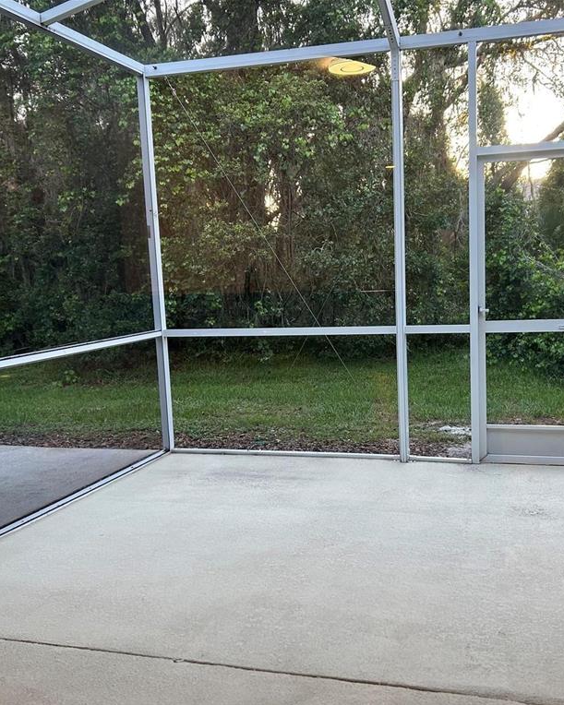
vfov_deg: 52.8
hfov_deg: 43.1
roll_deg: +2.0
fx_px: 710
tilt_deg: -6.9
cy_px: 353
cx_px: 339
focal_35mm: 34
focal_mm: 5.7
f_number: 1.5
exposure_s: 1/60
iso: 125
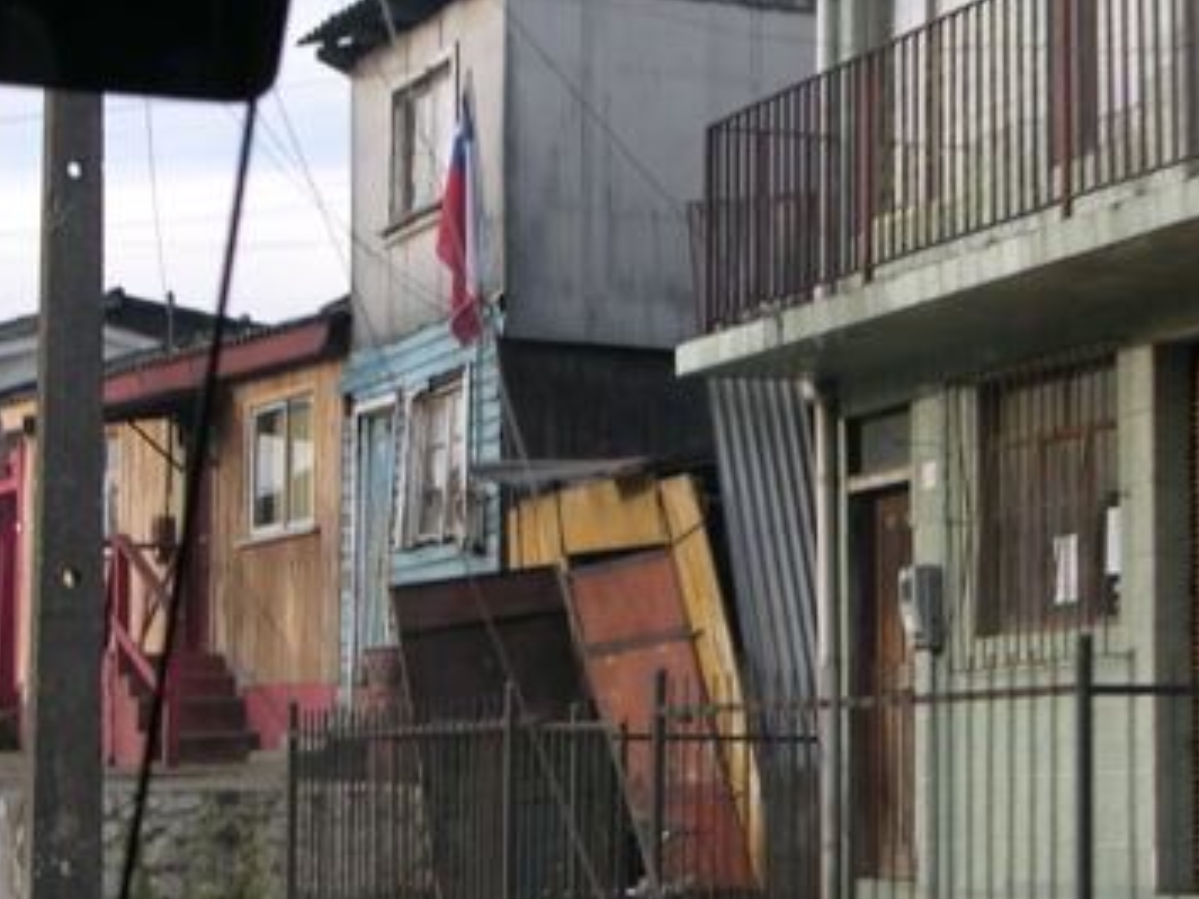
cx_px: 719
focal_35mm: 119
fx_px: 4120
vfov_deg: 12.4
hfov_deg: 16.5
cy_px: 426
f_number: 3.6
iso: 50
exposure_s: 1/106
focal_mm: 16.8
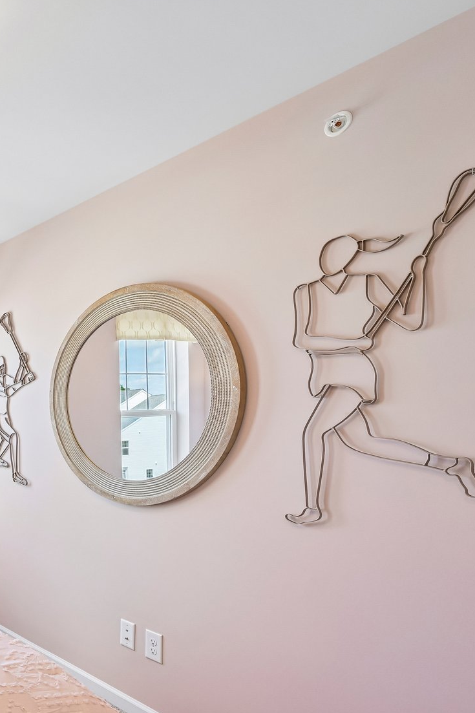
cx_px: -121
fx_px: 515
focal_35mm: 26
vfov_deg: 68.6
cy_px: 431
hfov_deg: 35.9
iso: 100
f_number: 8
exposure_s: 1/20
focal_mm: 14
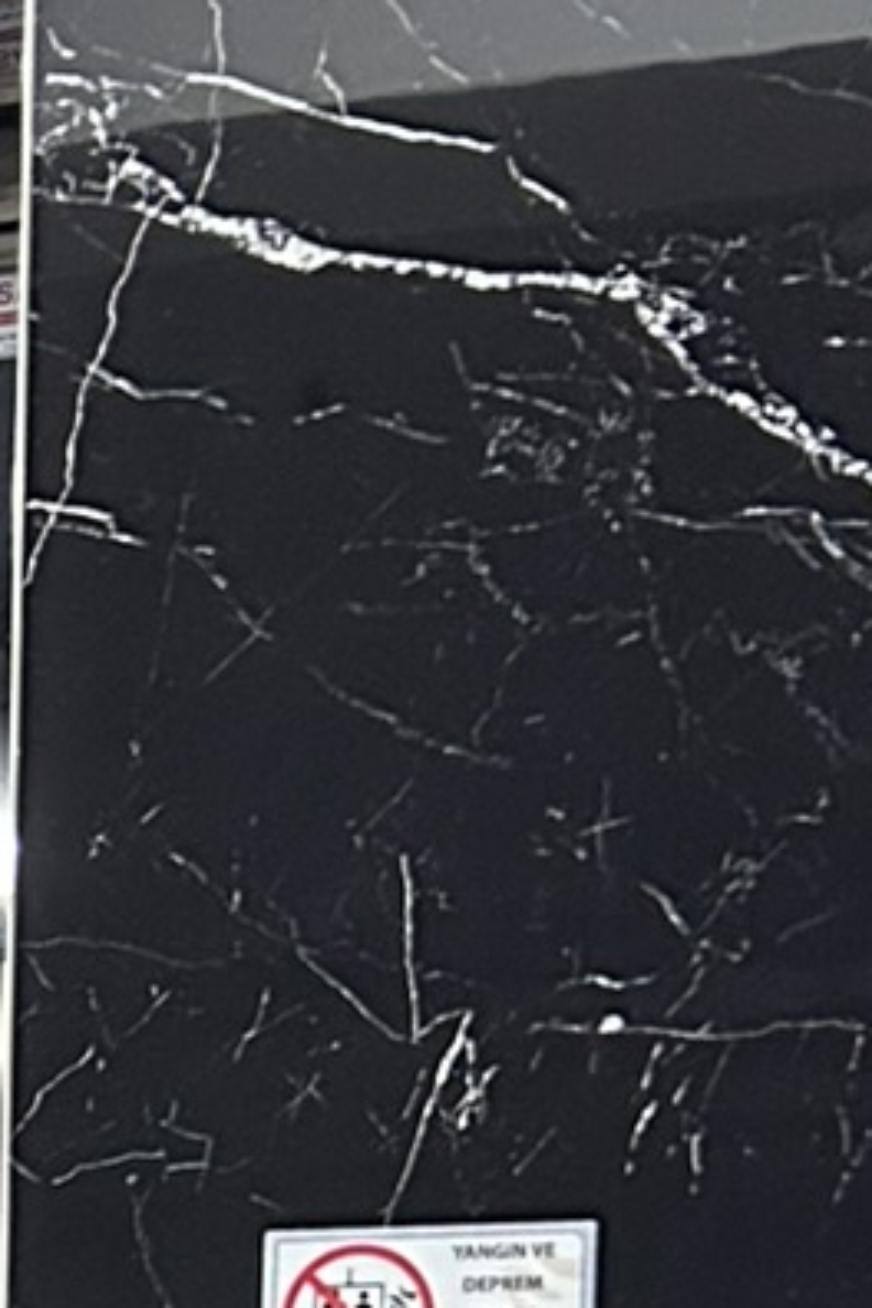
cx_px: -803
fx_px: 5086
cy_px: 1840
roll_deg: -1.3
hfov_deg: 9.3
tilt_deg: +1.0
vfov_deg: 13.9
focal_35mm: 140
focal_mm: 5.7
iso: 500
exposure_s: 1/33
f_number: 1.5
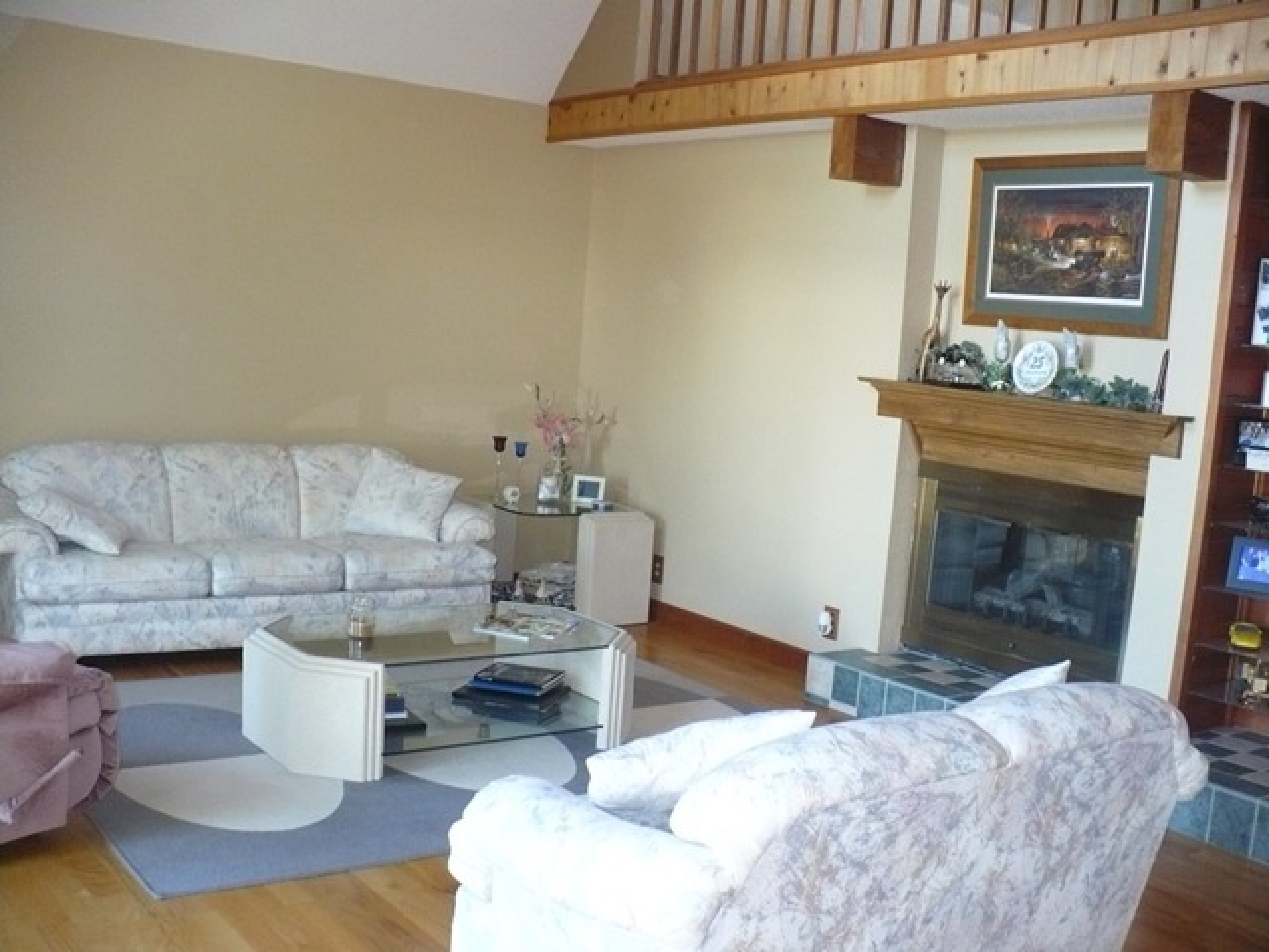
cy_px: 476
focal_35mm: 37
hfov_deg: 50.1
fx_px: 1356
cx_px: 634
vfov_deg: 38.7
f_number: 2.8
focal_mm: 6.1
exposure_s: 1/30
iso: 320
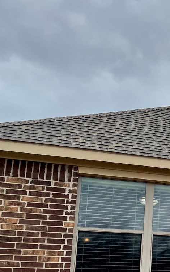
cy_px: 188
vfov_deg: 27.3
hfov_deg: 14.3
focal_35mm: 75
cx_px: 347
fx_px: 556
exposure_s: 1/5556
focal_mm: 4.2
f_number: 1.6
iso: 32
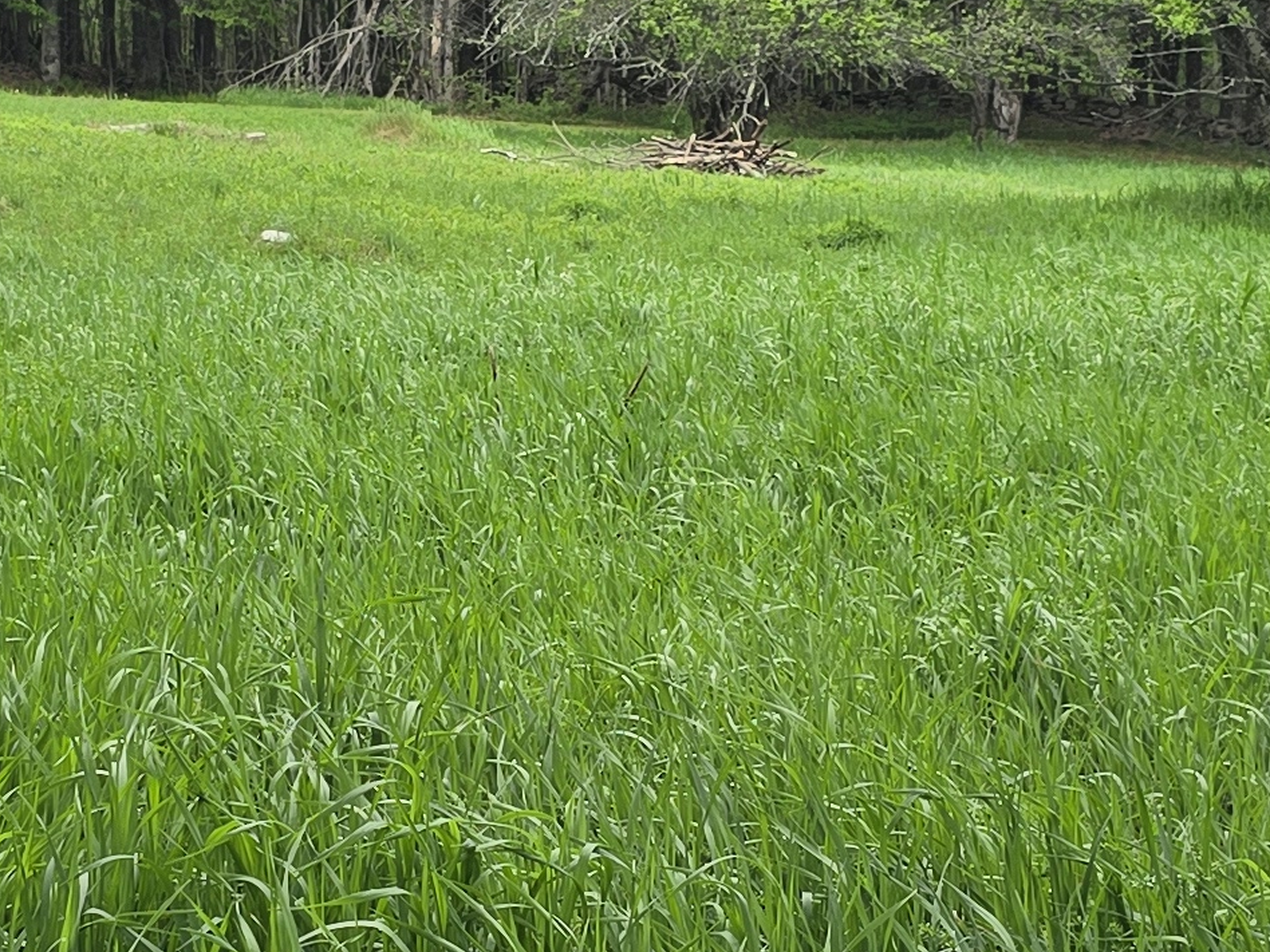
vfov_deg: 15.2
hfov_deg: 20.2
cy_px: 537
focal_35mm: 97
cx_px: 468
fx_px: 3559
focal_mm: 6.3
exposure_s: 1/226
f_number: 1.7
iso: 12
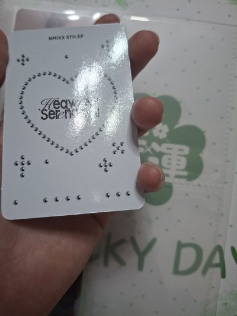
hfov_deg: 54.9
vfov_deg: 69.4
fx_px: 228
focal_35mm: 25
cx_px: 118
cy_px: 158
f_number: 1.8
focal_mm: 4.69
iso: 200
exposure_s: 1/120
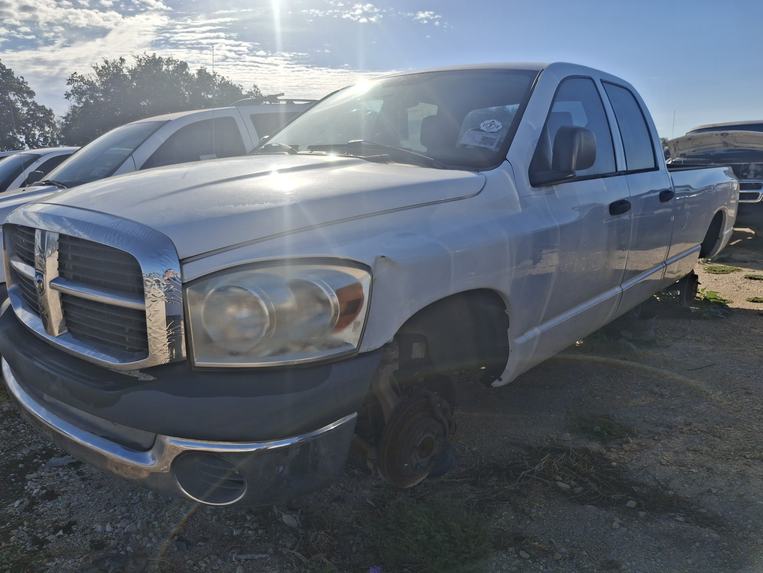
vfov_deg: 54.9
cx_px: 382
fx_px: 551
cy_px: 286
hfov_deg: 69.4
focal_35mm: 25
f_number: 1.8
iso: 32
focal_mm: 4.69
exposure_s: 1/4695
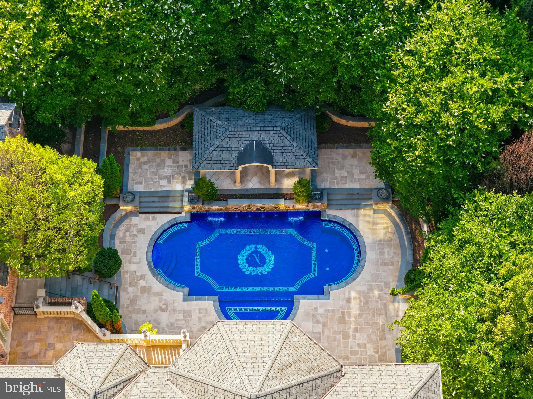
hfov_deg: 27.8
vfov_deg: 21.0
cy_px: 200
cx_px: 266
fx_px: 1078
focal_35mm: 70
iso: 250
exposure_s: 1/400
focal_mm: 19.4
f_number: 2.8
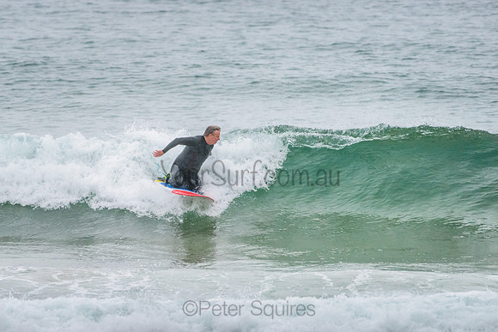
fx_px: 8486
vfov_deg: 2.2
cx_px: 193
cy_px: 186
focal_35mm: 613
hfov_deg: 3.4
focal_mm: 500
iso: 1100
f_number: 5.6
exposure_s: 1/1000
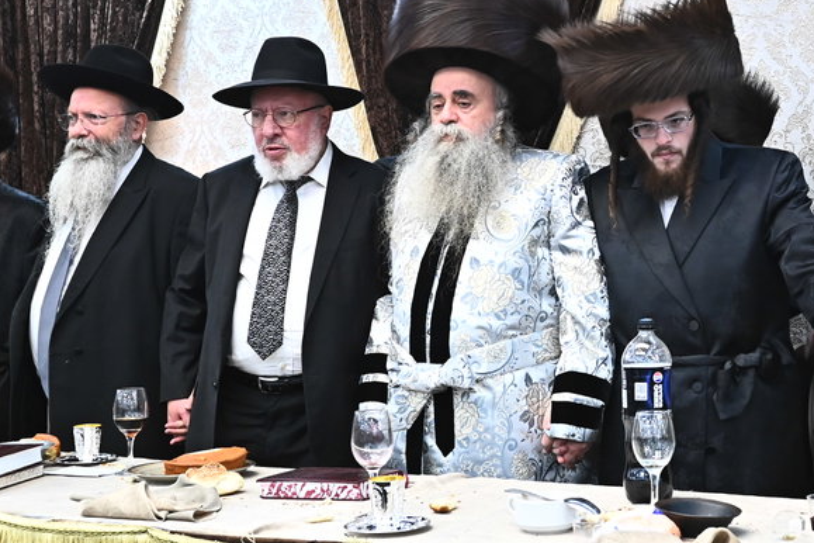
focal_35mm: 58
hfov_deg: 32.8
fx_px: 1311
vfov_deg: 23.3
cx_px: 725
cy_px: 222
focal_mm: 24
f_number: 5
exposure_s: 1/160
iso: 2000
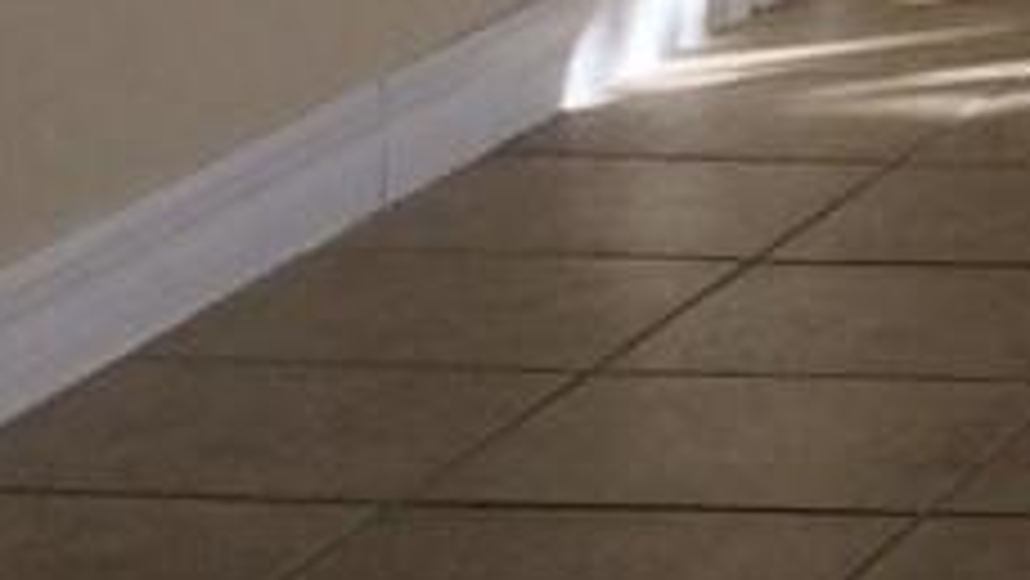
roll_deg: -0.3
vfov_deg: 5.1
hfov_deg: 8.9
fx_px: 6038
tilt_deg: +2.6
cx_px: 2429
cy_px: -1443
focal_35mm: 221
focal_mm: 4.15
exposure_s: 1/336
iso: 32
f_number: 2.2
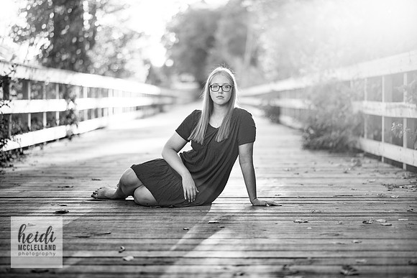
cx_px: 208
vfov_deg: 16.1
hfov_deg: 23.9
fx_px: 986
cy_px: 139
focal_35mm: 85
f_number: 1.8
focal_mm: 85
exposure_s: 1/320
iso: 125
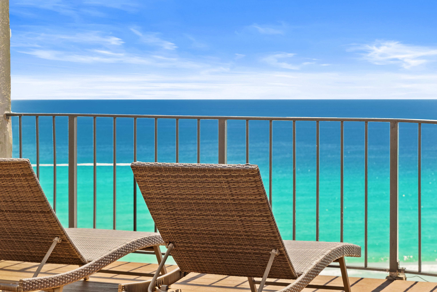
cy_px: 146
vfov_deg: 18.2
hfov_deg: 27.0
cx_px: 218
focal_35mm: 75
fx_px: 910
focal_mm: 50.4
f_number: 5.6
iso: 640
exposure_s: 1/125
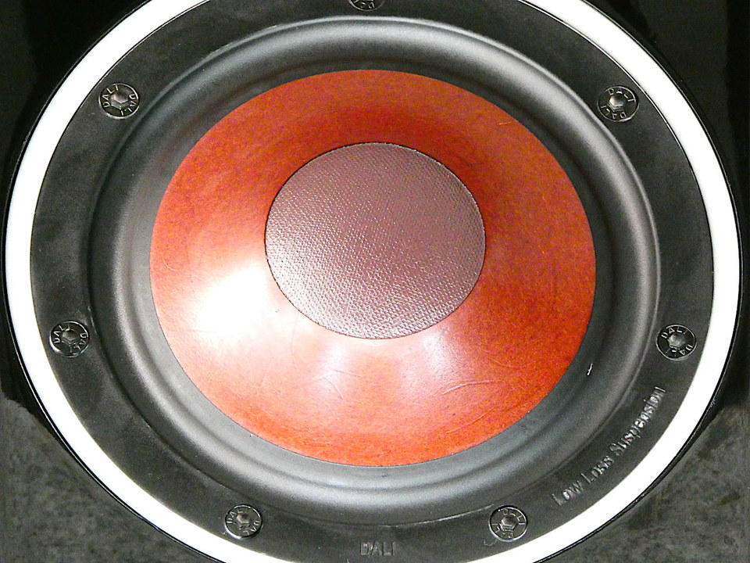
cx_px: 375
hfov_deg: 9.2
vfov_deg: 6.9
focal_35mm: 214
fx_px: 4637
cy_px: 282
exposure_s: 1/30
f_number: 5.6
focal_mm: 38.4
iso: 1600
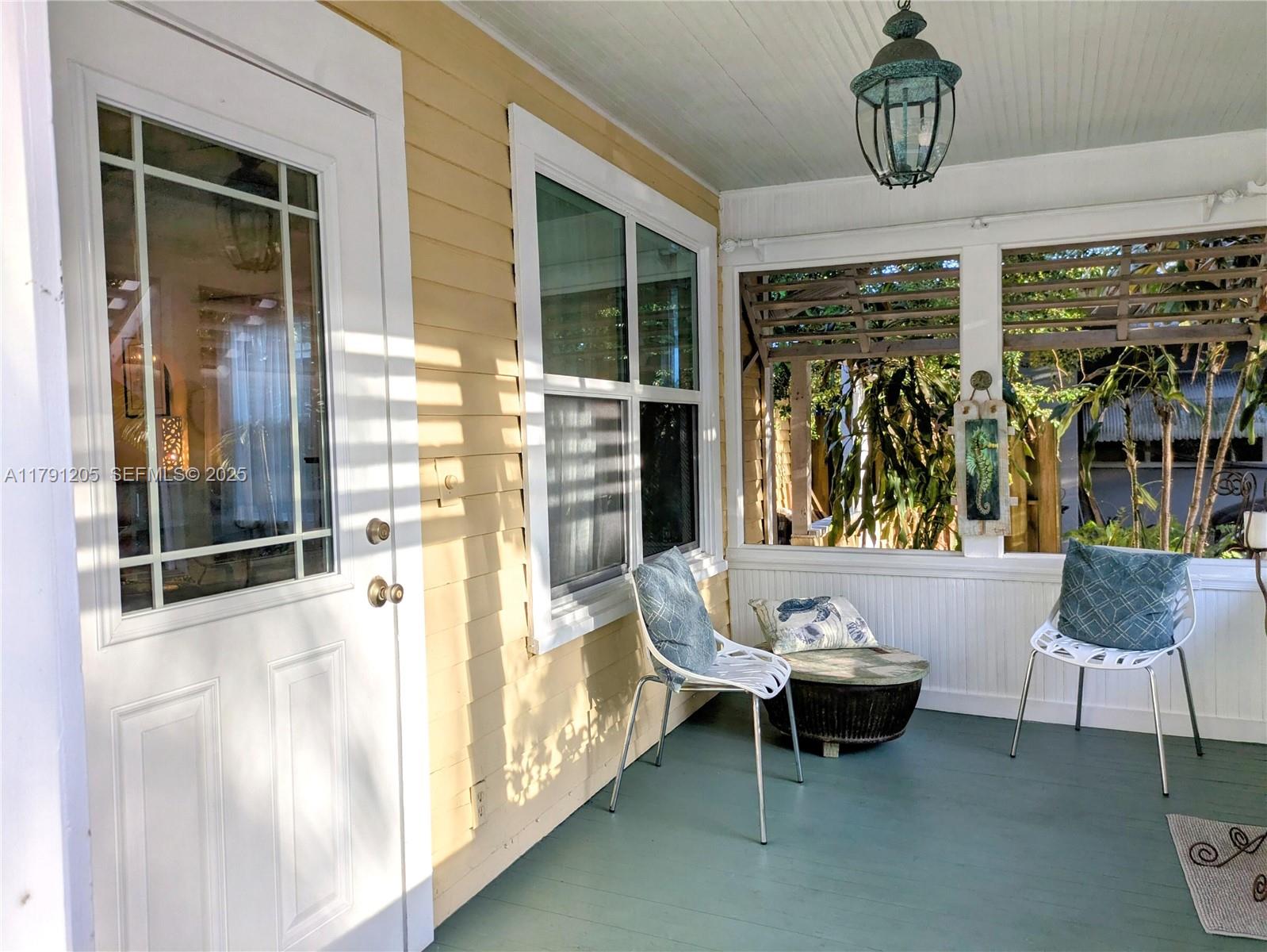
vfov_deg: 54.9
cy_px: 476
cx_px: 634
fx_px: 915
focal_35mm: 25
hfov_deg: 69.4
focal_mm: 5.43
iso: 47
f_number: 1.89
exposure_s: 1/343
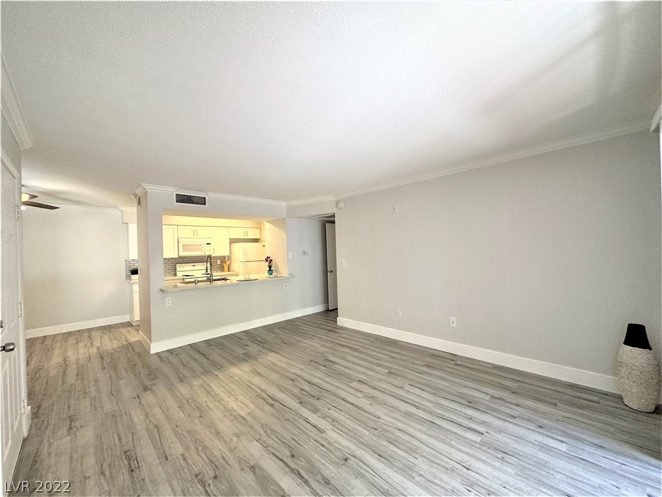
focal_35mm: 14
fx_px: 268
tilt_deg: -0.2
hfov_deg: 102.1
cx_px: 331
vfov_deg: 85.7
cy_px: 248
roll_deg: +2.1
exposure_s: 1/120
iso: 320
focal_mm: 2.22
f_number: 2.2
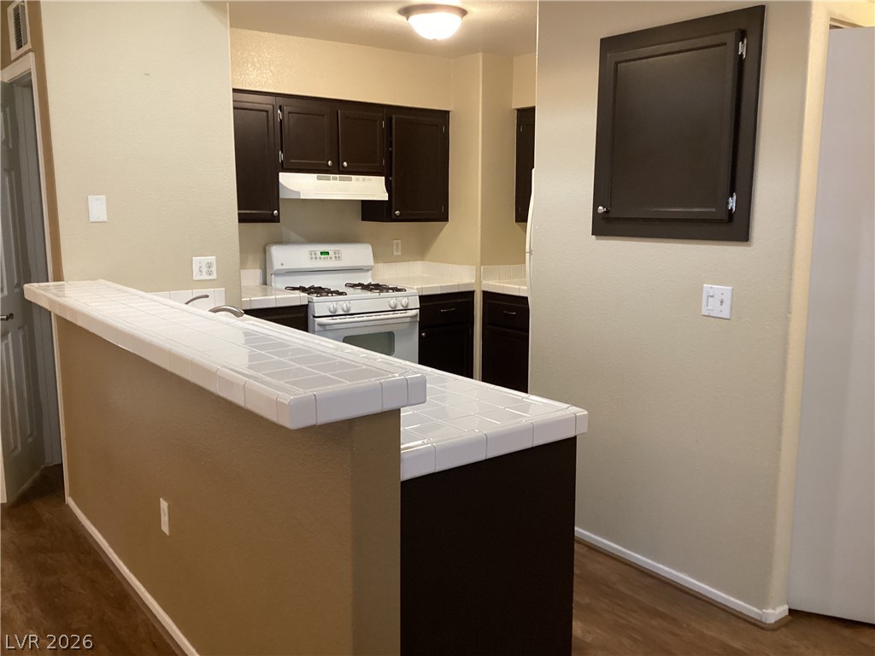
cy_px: 328
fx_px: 784
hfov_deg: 58.4
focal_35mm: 31
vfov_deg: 45.4
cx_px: 438
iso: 250
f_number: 2.4
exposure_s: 1/40
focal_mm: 3.3
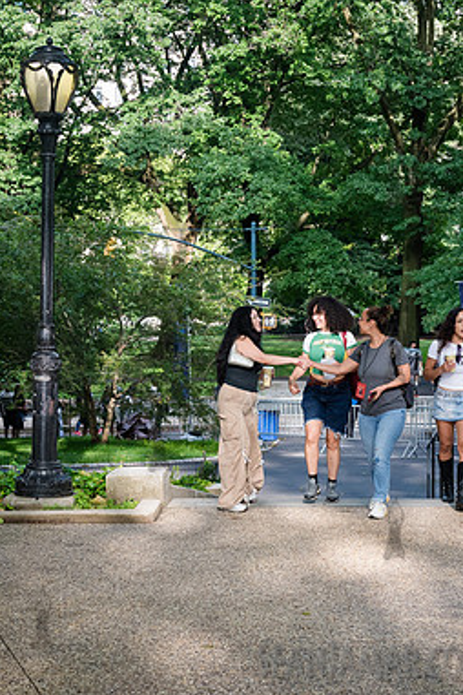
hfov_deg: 18.1
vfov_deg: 27.0
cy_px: 399
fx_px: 1447
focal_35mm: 75
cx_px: 345
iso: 1000
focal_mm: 40
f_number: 4.5
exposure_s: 1/800
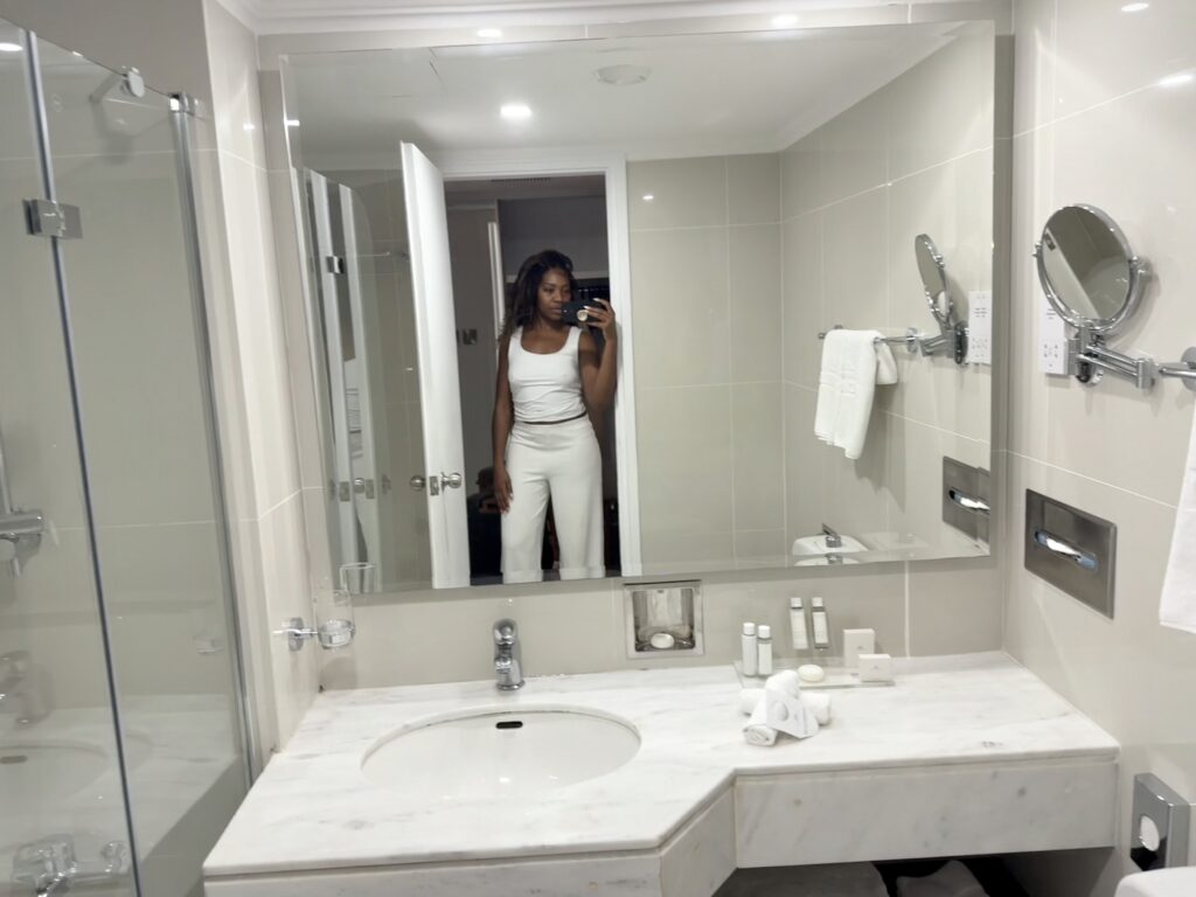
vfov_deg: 56.8
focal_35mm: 24
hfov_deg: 71.6
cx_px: 598
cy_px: 448
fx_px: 829
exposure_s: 1/89
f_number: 1.78
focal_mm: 6.76
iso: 200
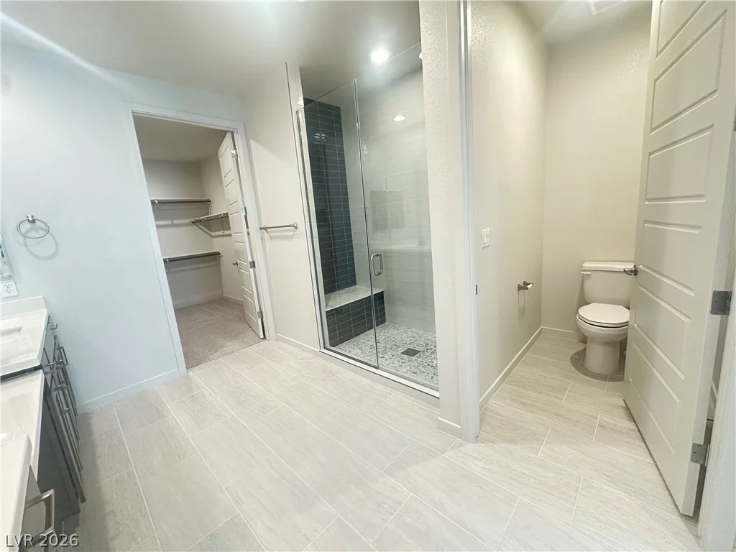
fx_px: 298
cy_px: 276
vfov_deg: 85.7
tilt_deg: -10.7
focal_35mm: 14
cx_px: 368
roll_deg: +4.8
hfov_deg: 102.1
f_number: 2.2
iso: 640
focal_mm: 2.22
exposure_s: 1/60
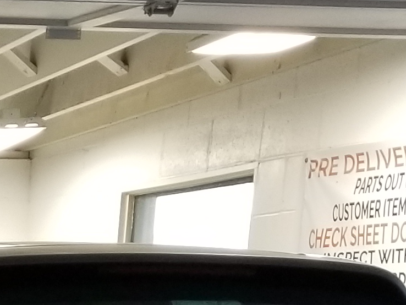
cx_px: -499
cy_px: 729
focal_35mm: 142
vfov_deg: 9.3
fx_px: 1666
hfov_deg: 11.8
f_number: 1.7
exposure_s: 1/120
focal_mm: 4.25
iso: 80
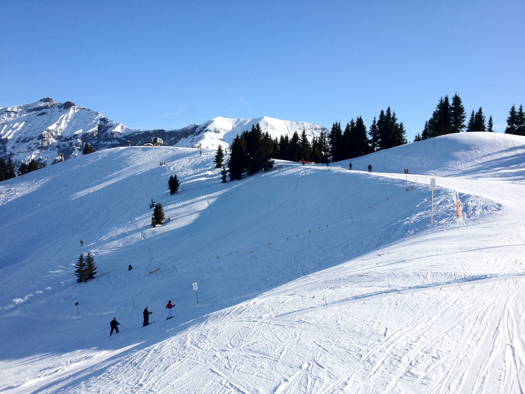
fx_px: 531
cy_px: 197
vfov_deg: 40.7
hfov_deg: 52.6
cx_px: 262
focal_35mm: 35
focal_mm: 4.28
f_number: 2.4
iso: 64
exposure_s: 1/2513
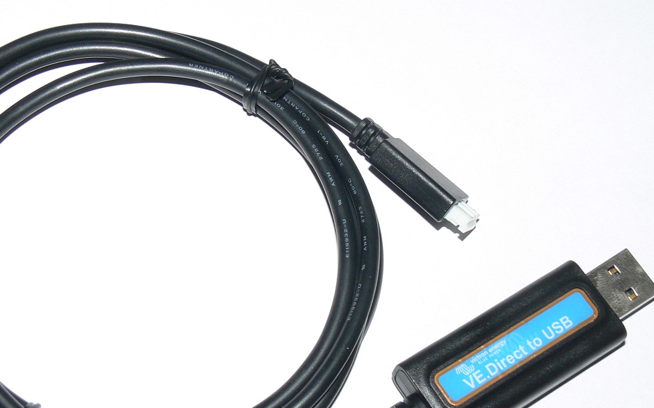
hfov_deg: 27.0
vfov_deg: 17.1
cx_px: 212
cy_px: 250
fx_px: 1354
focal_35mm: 76
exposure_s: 1/80
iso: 80
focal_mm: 9.6
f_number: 6.3
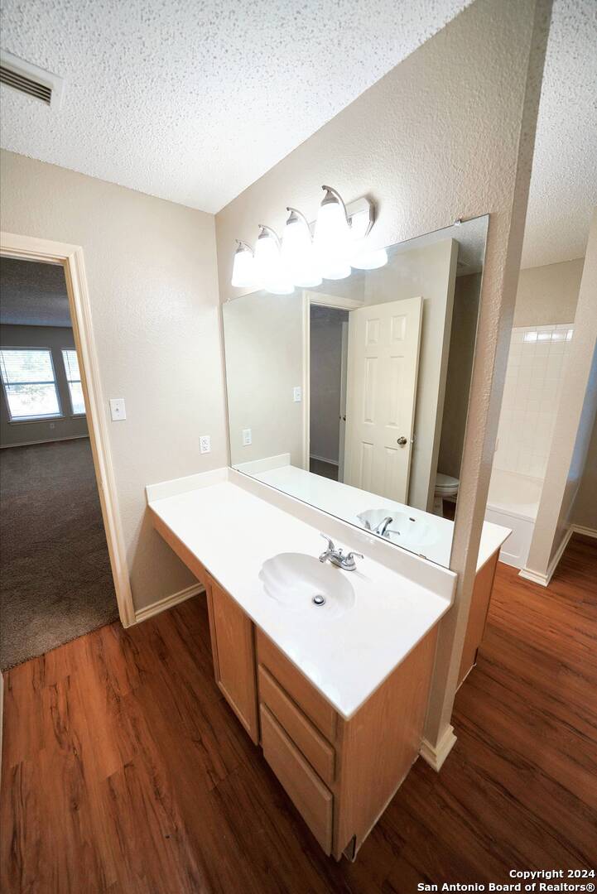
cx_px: 298
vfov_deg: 112.6
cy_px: 447
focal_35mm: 12
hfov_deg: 90.1
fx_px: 298
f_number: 4
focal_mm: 12
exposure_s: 1/160
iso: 640
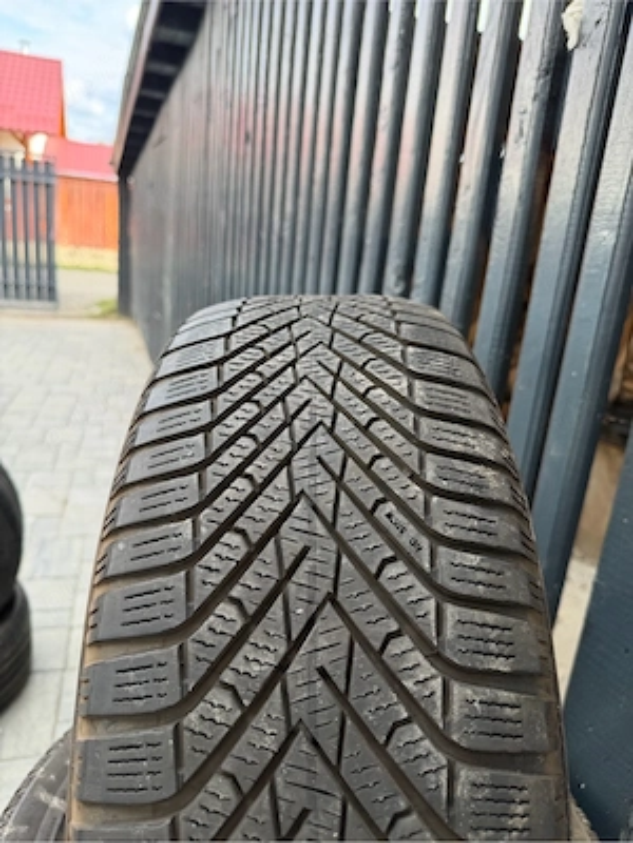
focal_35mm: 24
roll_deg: -5.9
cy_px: 422
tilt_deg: -17.6
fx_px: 585
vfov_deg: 71.6
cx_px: 316
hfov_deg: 56.8
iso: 80
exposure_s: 1/273
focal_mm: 6.76
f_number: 1.78
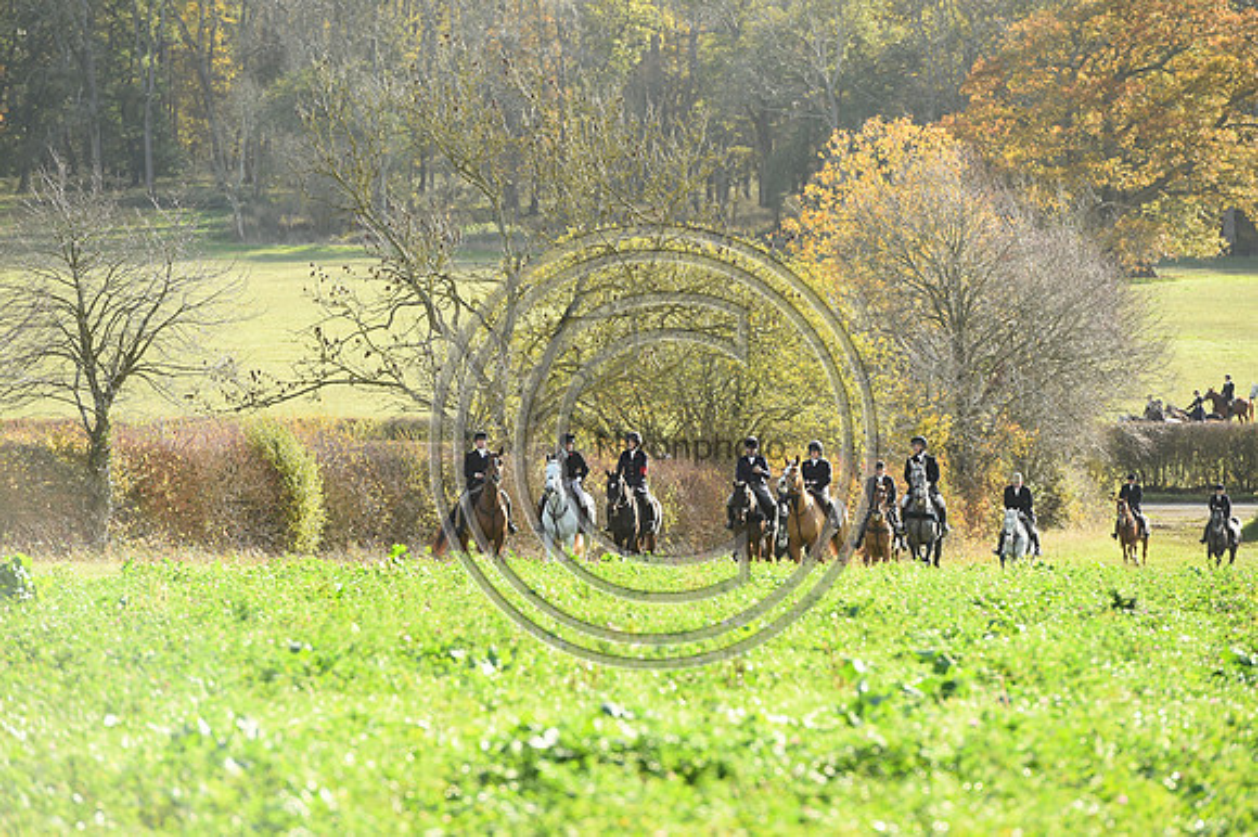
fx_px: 6985
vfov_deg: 6.9
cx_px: 629
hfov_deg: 10.3
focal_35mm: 200
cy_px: 418
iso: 800
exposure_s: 1/1250
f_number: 5.6
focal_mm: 200
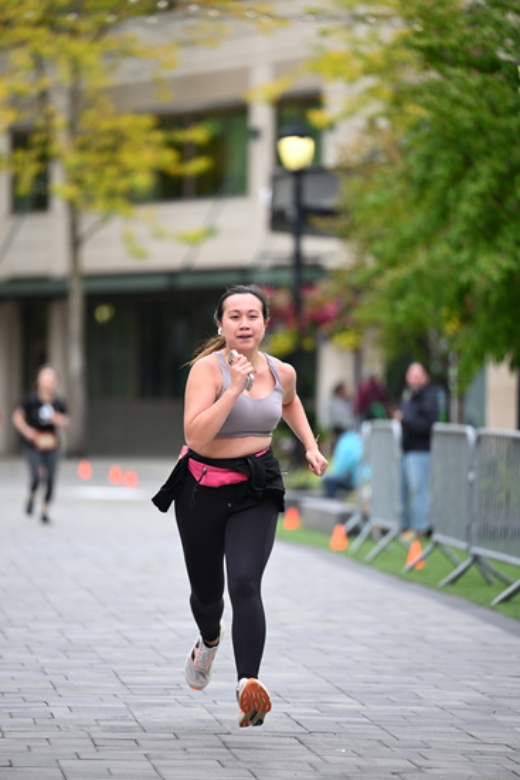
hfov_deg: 6.9
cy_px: 390
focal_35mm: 200
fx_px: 4330
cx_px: 260
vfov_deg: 10.3
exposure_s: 1/1600
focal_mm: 200
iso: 640
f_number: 2.8
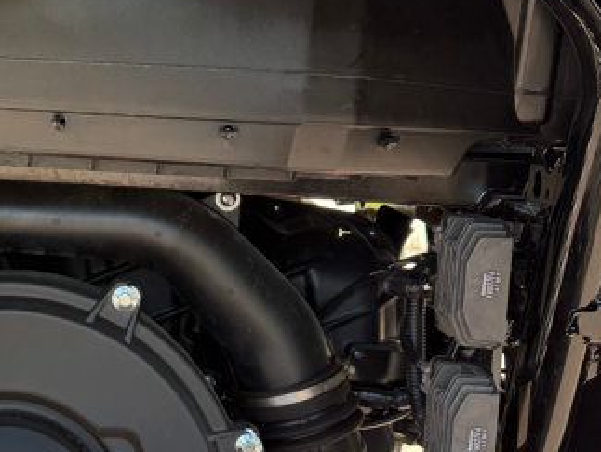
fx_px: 1321
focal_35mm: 76
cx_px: -121
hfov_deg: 23.4
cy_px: 184
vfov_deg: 19.4
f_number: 1.78
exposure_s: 1/464
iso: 100
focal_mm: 6.76
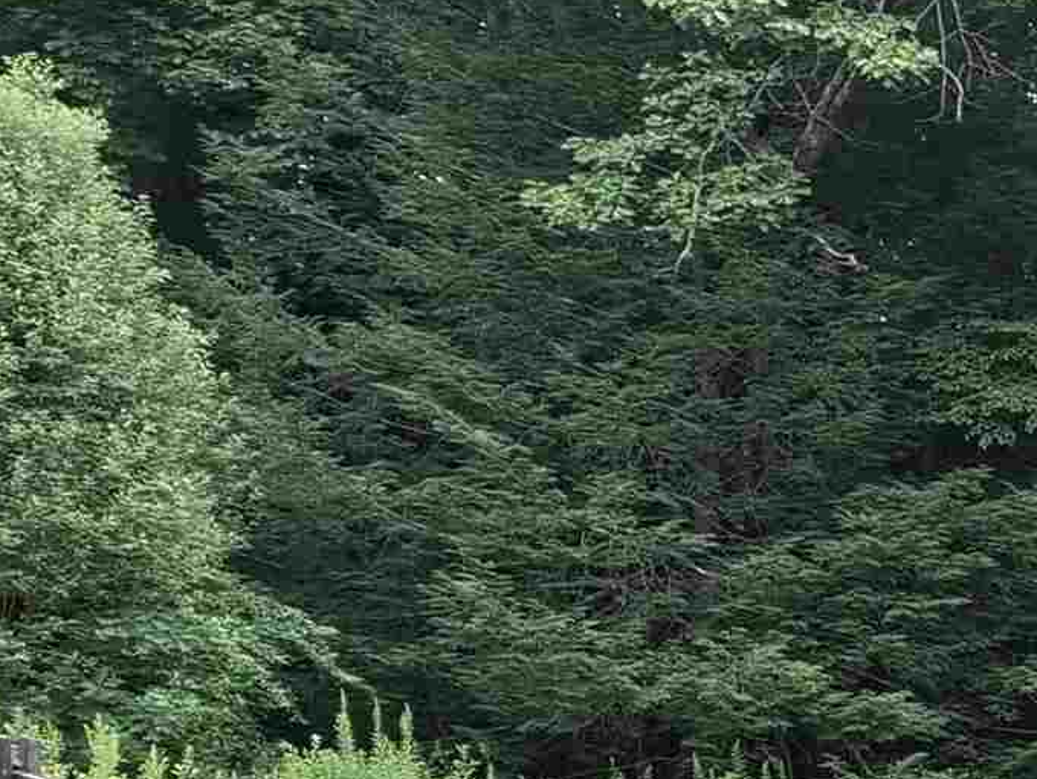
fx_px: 3117
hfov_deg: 14.6
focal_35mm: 104
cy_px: 1081
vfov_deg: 13.6
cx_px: 2234
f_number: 1.8
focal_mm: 5.54
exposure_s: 1/147
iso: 50
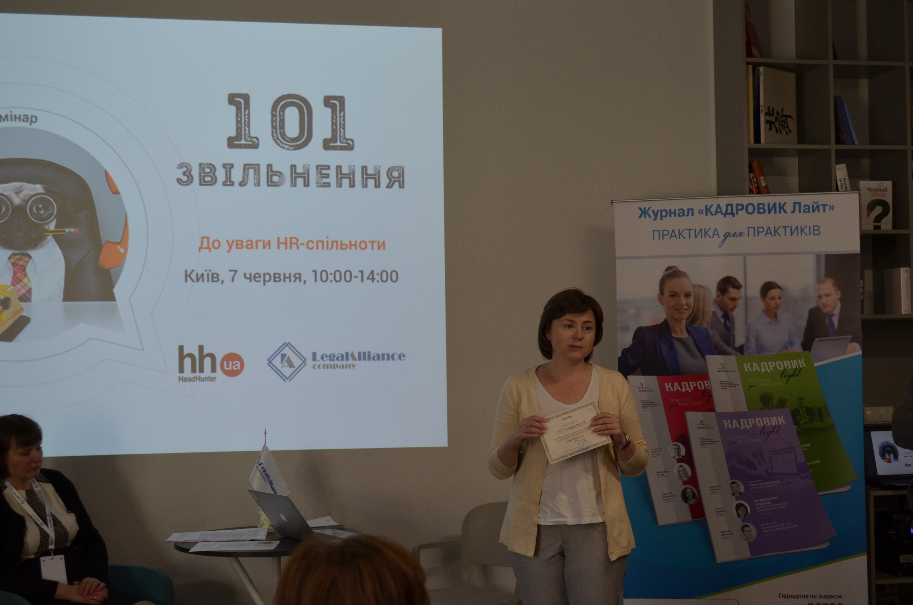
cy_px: 302
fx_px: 1367
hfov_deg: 36.9
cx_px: 456
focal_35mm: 54
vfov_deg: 25.0
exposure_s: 1/60
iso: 400
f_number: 5
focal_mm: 36
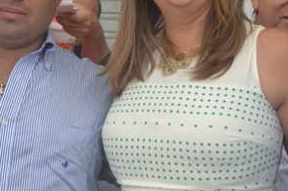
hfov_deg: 19.2
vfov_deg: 12.9
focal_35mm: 106
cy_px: 52
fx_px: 847
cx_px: 204
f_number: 5.6
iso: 100
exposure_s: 1/125
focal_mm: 32
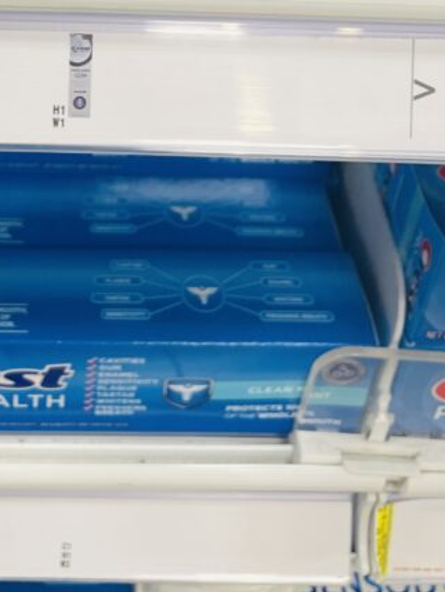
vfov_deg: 27.9
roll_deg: -2.8
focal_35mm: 62
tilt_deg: -31.9
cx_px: 51
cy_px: -88
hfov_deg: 23.1
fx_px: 1062
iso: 100
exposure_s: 1/120
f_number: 1.6
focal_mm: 4.2
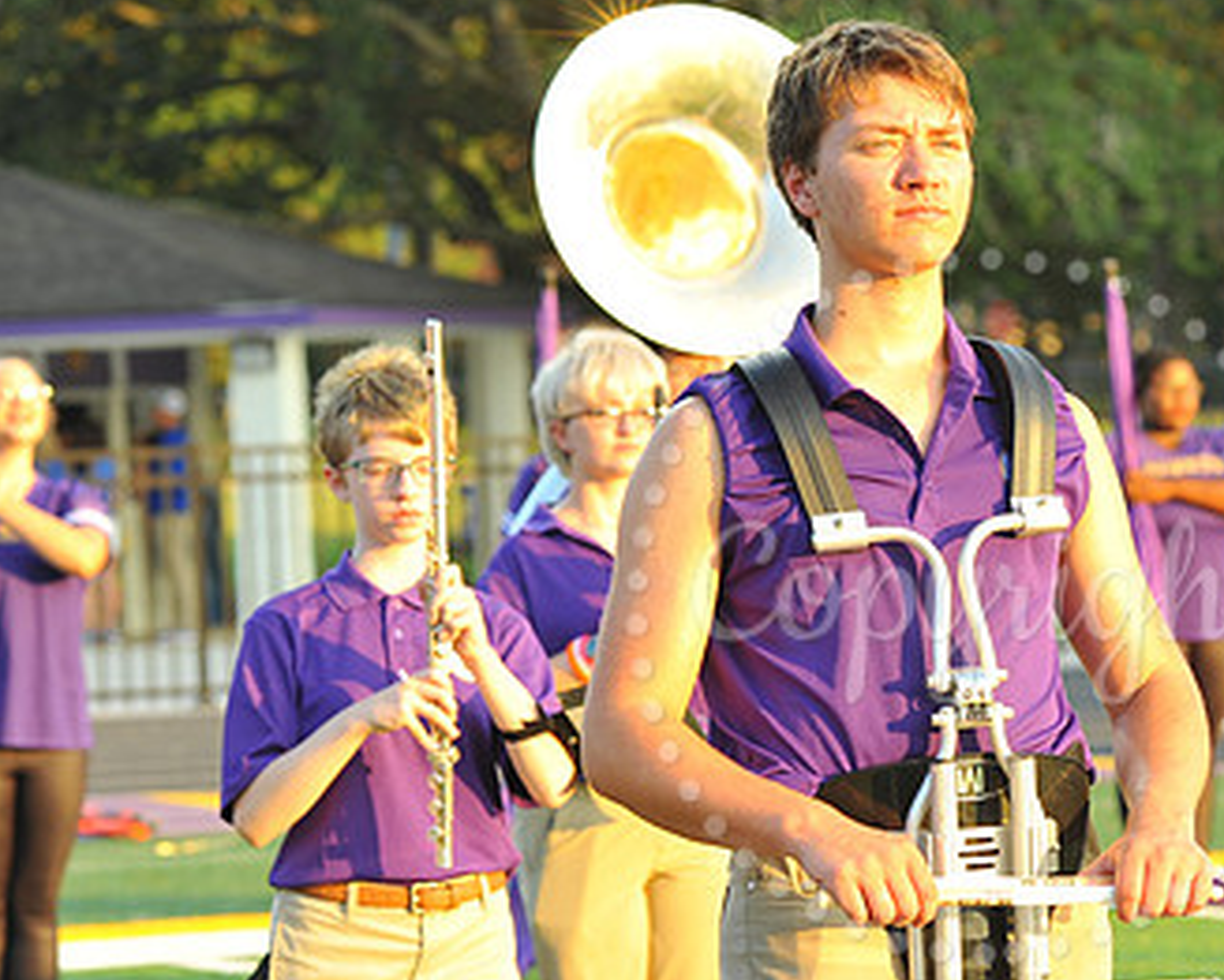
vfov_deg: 6.4
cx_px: 984
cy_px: 602
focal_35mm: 241
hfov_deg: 8.0
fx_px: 8736
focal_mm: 145
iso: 250
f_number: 7.1
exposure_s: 1/80
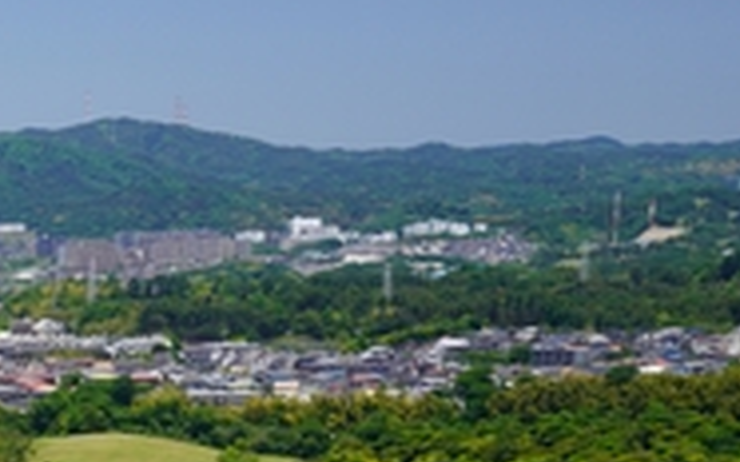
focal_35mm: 137
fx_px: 2761
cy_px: 729
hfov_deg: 13.9
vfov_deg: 9.3
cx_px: -489
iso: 100
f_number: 7.1
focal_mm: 39
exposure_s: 1/100
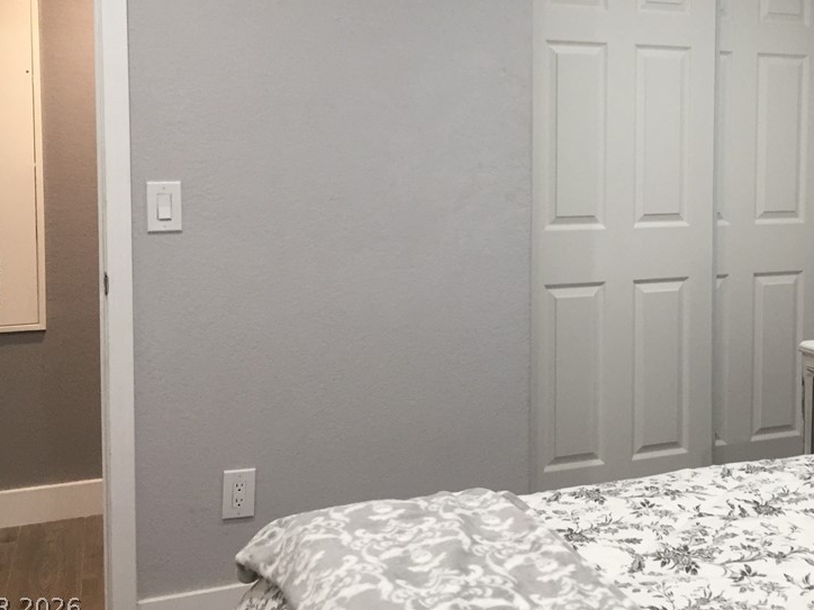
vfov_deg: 34.7
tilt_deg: -4.0
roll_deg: +0.0
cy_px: 194
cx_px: 534
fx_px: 964
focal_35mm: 41
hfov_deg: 45.2
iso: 50
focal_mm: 4.15
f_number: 2.2
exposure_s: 1/30
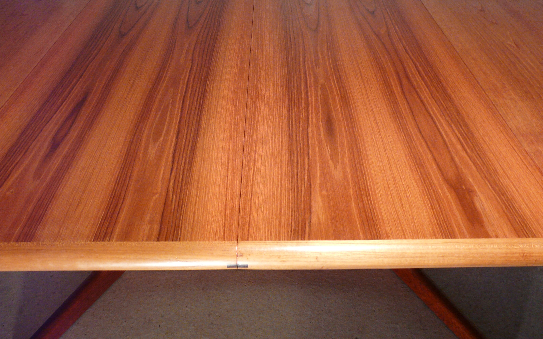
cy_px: 138
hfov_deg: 62.9
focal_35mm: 30
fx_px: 444
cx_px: 271
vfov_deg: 41.7
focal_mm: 4.6
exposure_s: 1/30
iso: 200
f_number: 2.8
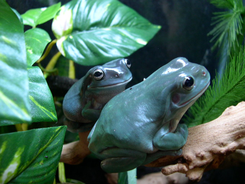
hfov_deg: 49.0
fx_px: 269
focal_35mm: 38
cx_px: 122
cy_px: 92
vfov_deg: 37.7
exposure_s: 1/4.4
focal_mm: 8
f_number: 2.8
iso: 121
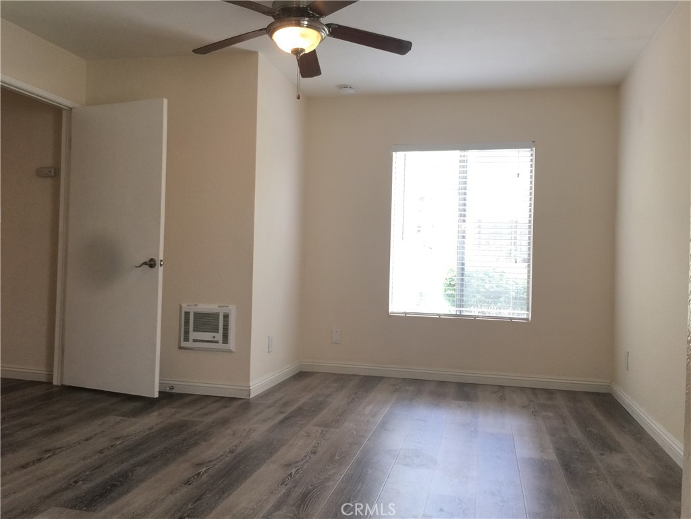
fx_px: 579
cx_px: 346
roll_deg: -2.5
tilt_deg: +1.3
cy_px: 260
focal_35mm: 29
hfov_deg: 61.7
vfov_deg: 48.2
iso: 32
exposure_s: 1/30
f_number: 2.2
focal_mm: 4.15
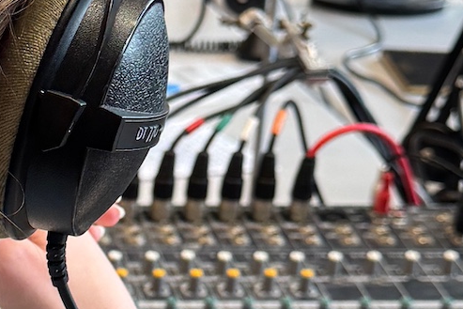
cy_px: 256
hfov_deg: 15.0
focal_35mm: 134
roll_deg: -2.2
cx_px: -35
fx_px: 1724
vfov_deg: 10.2
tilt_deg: -19.7
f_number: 1.78
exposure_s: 1/100
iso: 100
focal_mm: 6.76
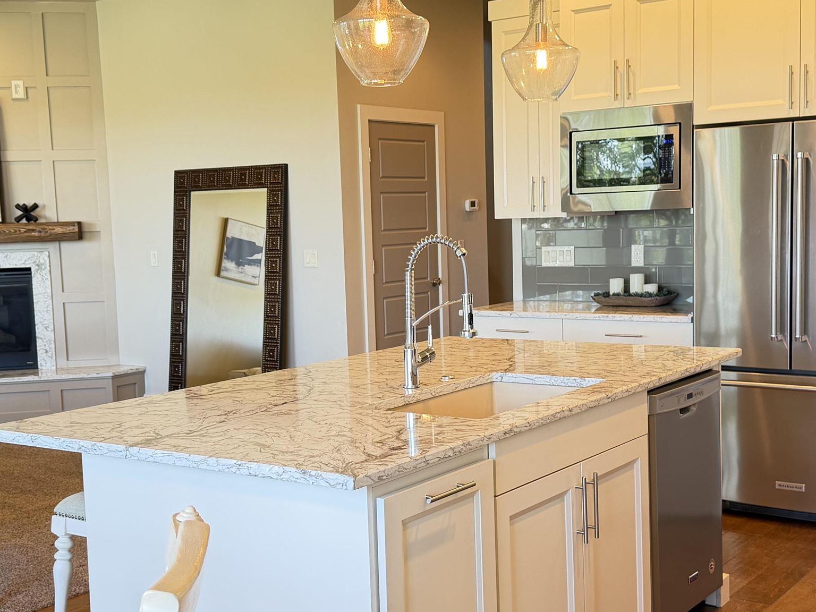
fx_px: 1131
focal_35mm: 48
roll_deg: +1.9
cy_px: 338
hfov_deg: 39.7
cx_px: 399
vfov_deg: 30.2
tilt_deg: -7.1
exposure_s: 1/60
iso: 160
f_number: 1.78
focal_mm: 6.76
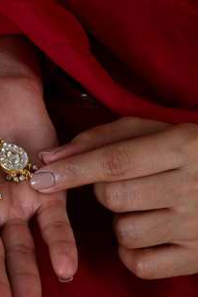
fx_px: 701
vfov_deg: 23.8
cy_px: 191
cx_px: 34
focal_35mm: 85
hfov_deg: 15.9
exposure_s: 1/125
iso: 125
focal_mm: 50
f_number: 10
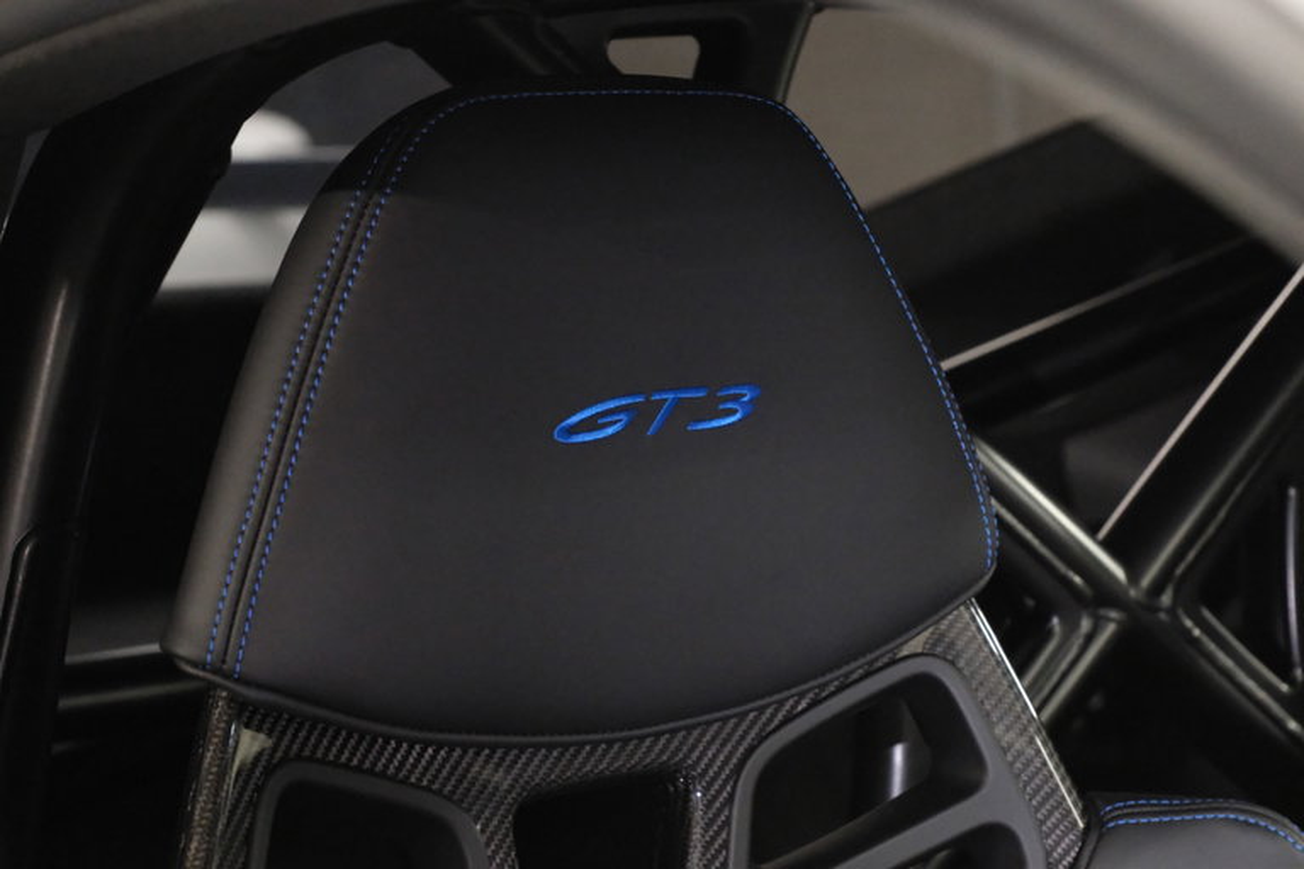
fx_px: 2716
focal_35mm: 75
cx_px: 652
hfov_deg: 27.0
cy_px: 434
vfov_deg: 18.2
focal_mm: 50
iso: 12800
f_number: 4.8
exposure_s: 1/52
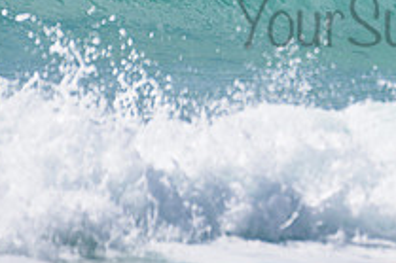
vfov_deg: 0.8
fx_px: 18707
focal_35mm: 1702
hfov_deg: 1.2
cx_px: 551
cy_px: -79
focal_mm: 500
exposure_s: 1/2000
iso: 90
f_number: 5.6
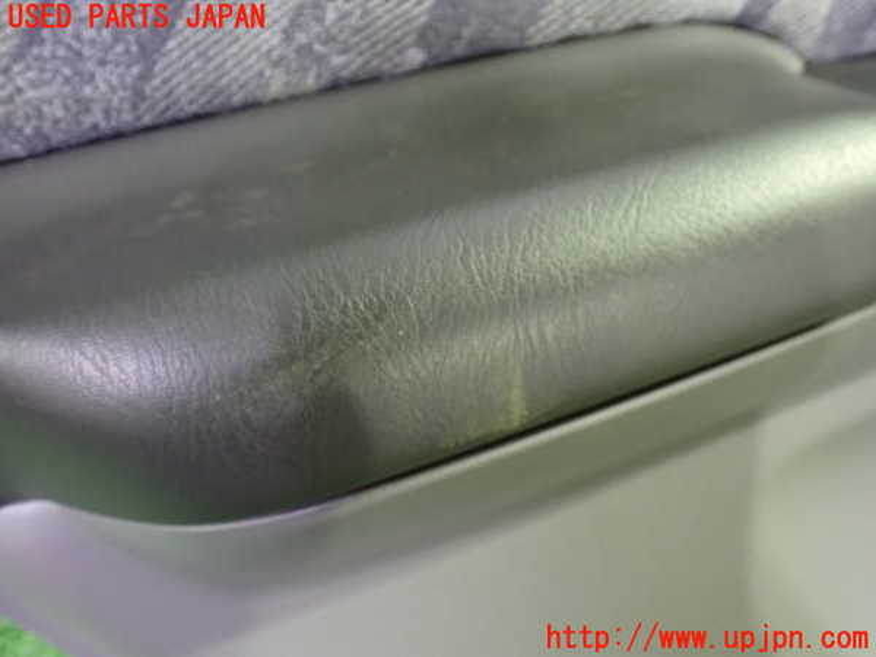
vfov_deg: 46.8
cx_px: 438
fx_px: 759
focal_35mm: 30
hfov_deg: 60.0
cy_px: 328
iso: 1250
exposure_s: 1/30
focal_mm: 5.4
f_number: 2.3
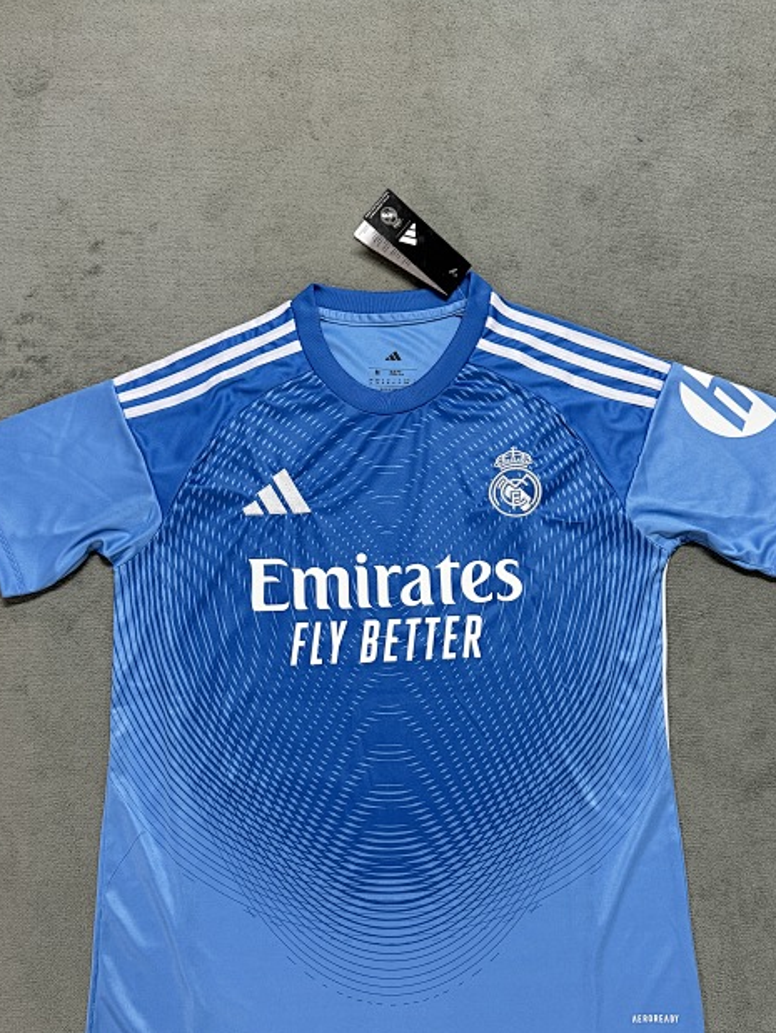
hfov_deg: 45.5
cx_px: 397
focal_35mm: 31
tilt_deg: -79.5
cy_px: 601
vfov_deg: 58.0
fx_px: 926
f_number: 1.78
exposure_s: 1/60
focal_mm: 6.76
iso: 250
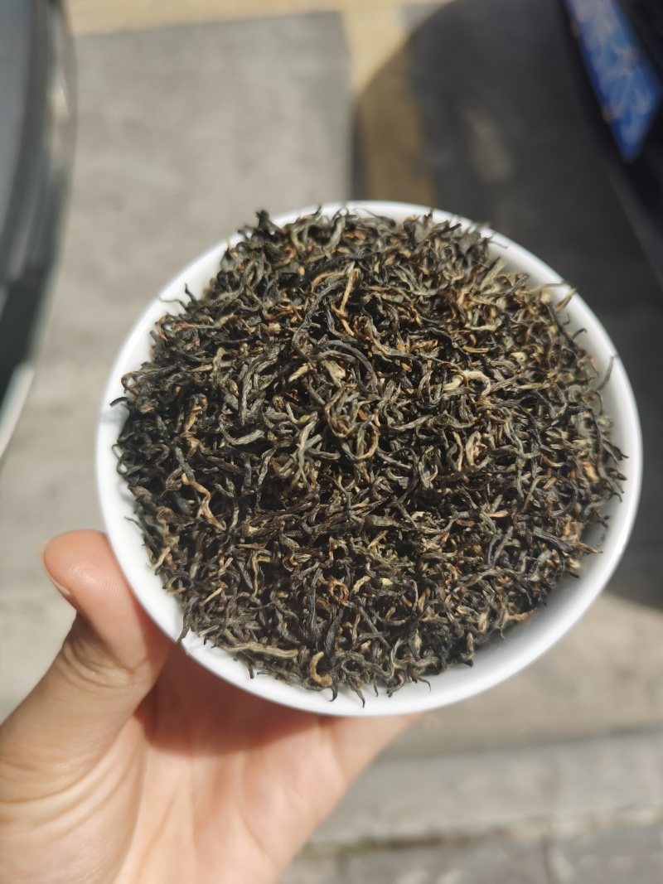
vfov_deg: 65.3
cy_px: 442
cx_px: 332
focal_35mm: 27
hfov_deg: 51.3
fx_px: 690
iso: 50
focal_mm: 5.58
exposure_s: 1/1221
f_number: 1.8
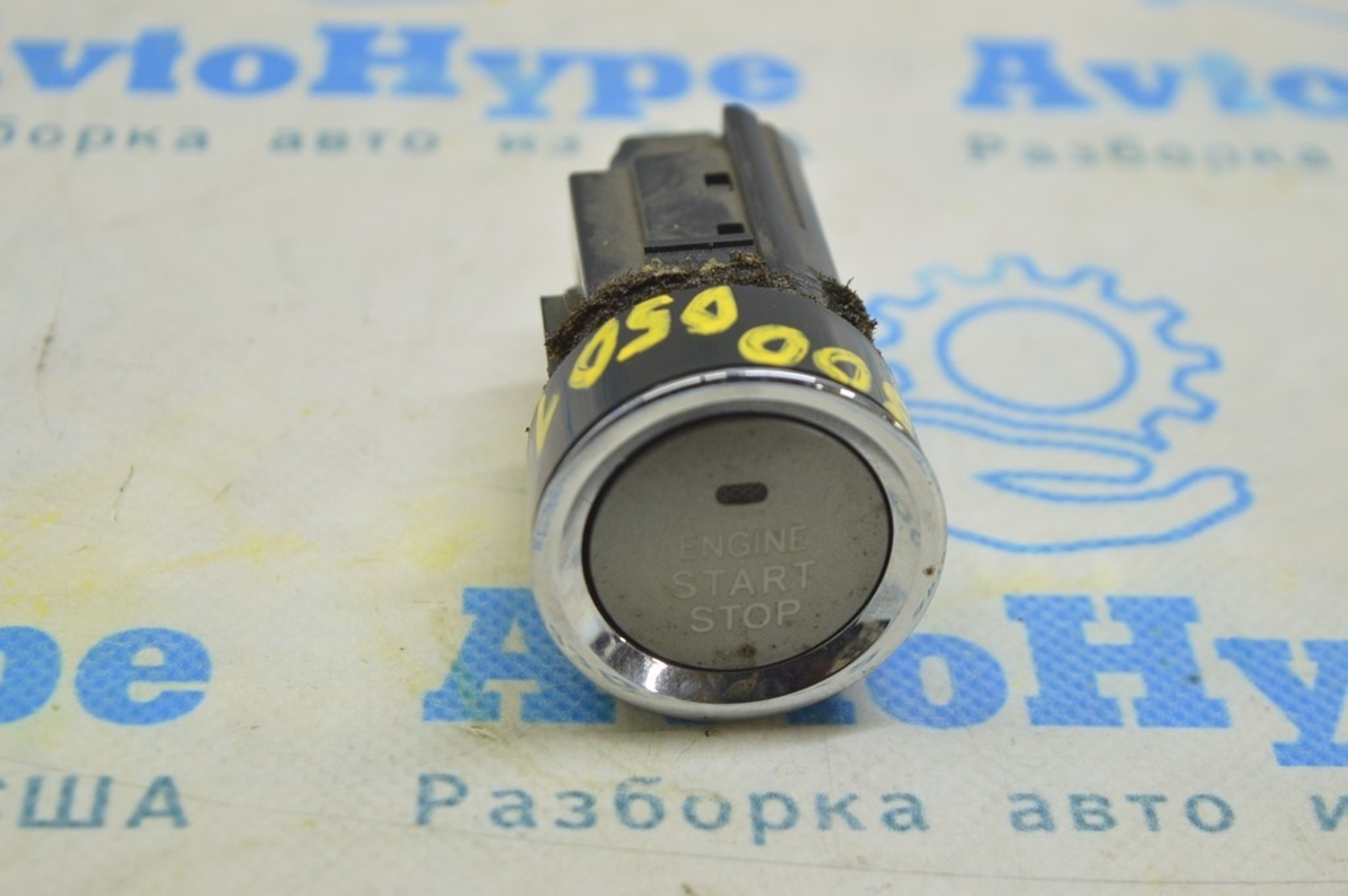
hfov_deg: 28.1
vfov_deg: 18.9
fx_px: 2694
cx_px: 674
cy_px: 448
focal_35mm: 72
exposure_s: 1/20
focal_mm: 48
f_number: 5.6
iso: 400
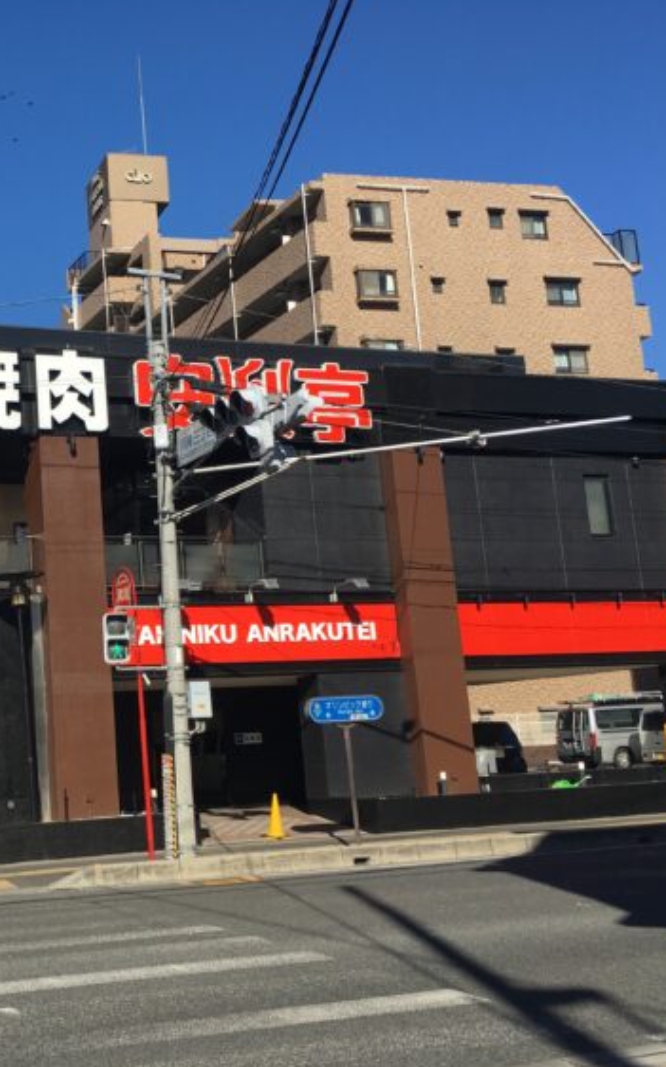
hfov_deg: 29.1
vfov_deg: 47.2
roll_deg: +2.8
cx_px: 51
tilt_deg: +9.5
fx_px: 1220
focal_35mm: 42
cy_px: 530
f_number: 2.2
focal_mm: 4.15
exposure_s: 1/1570
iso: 25
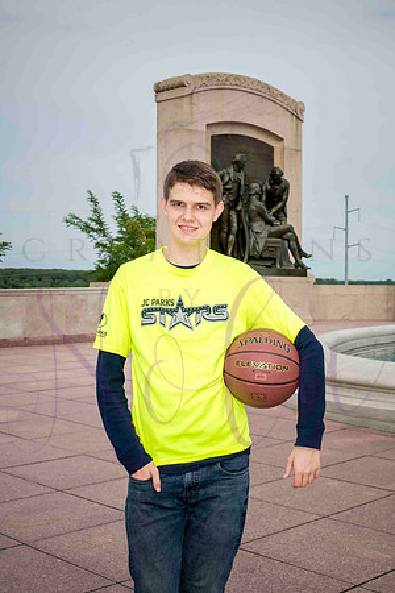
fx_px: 823
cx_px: 198
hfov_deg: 27.0
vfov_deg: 39.6
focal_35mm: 50
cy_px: 296
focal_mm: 50
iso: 640
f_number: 10
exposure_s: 1/800
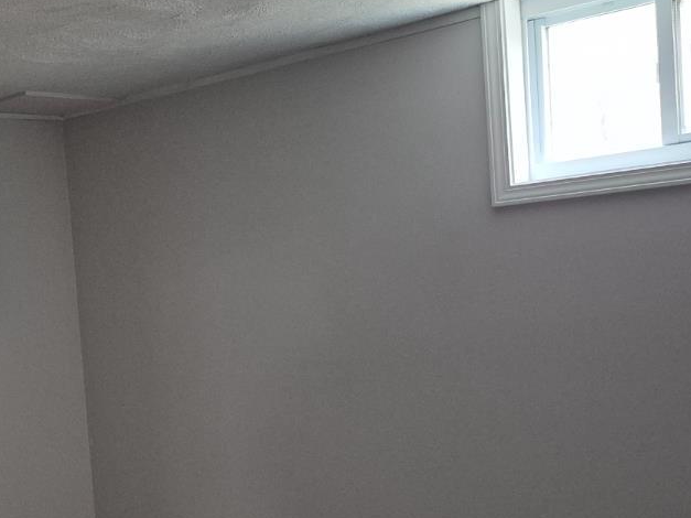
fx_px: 1098
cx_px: 25
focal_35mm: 55
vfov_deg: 26.2
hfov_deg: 32.6
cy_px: 393
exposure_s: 1/60
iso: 1600
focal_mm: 5.4
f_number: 1.8
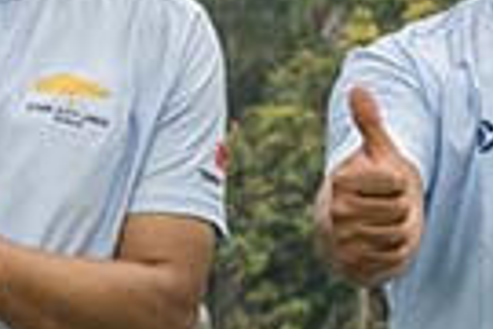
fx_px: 5176
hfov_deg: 5.4
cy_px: 702
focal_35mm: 378
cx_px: 887
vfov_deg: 3.6
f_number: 7.1
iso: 400
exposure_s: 1/400
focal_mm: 53
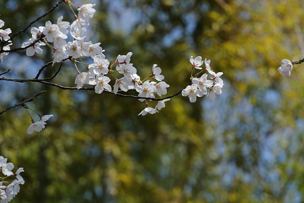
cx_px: 152
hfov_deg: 6.9
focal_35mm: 297
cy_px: 102
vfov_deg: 4.6
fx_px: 2512
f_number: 5.6
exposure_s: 1/500
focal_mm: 110
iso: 100
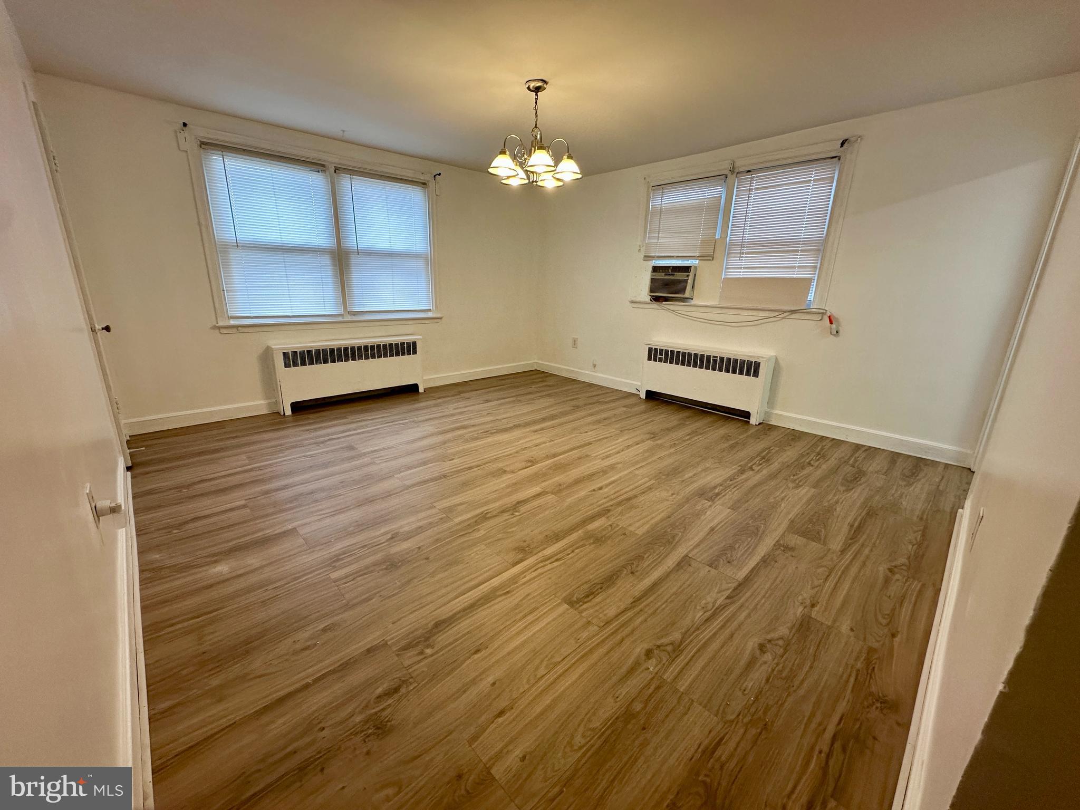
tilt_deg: -15.8
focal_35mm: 14
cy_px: 405
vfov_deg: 85.7
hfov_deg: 102.1
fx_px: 437
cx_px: 540
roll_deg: -1.3
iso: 160
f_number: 2.2
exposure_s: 1/120
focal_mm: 2.22
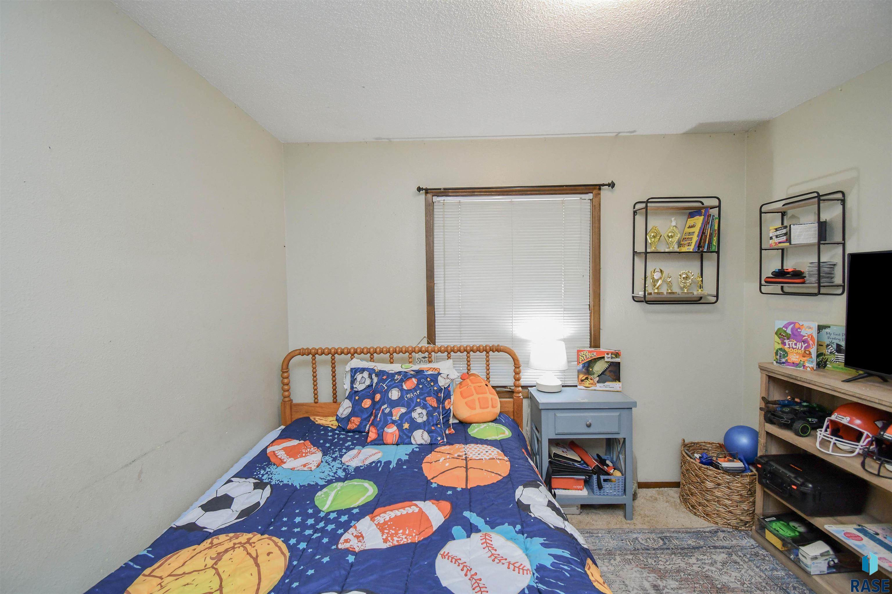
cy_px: 297
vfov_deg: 77.3
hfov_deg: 100.4
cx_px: 446
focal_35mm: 15
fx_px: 372
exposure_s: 1/100
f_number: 5
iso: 1250
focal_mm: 10
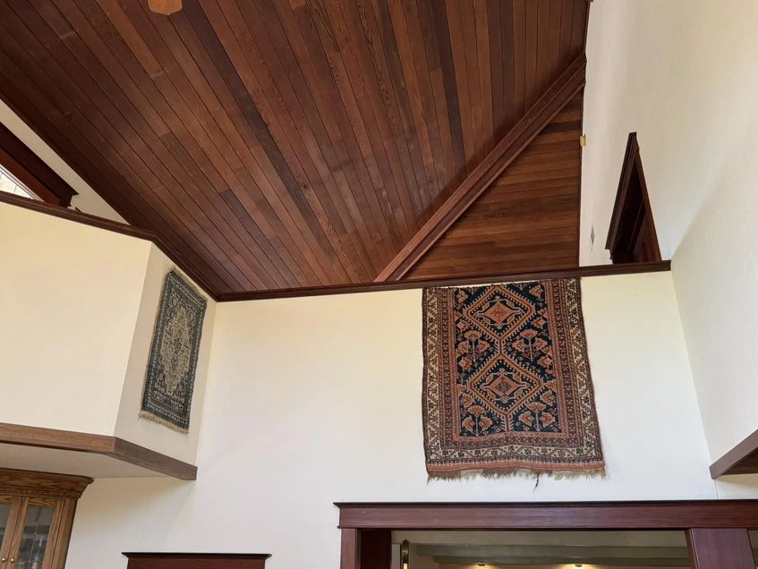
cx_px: 366
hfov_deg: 61.6
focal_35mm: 29
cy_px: 279
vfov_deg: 48.3
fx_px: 635
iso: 160
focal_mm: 6.76
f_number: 1.78
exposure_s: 1/60
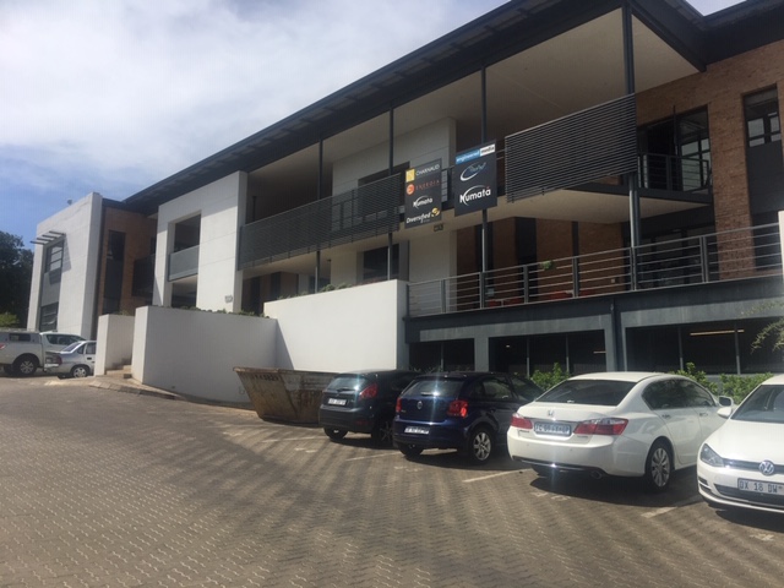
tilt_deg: +8.6
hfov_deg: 61.7
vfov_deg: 48.2
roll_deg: -0.1
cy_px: 294
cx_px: 392
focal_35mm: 29
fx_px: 657
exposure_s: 1/2747
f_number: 2.2
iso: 25
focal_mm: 4.15
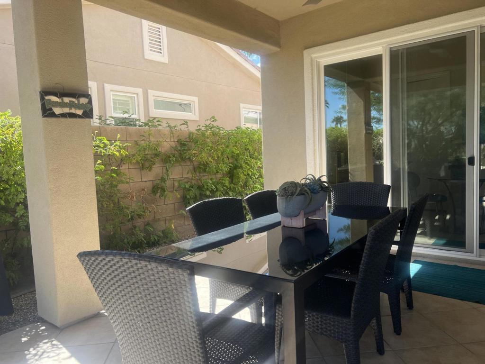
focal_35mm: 26
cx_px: 242
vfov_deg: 53.1
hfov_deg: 67.3
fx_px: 364
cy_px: 182
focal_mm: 5.7
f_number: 1.5
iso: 50
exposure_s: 1/827
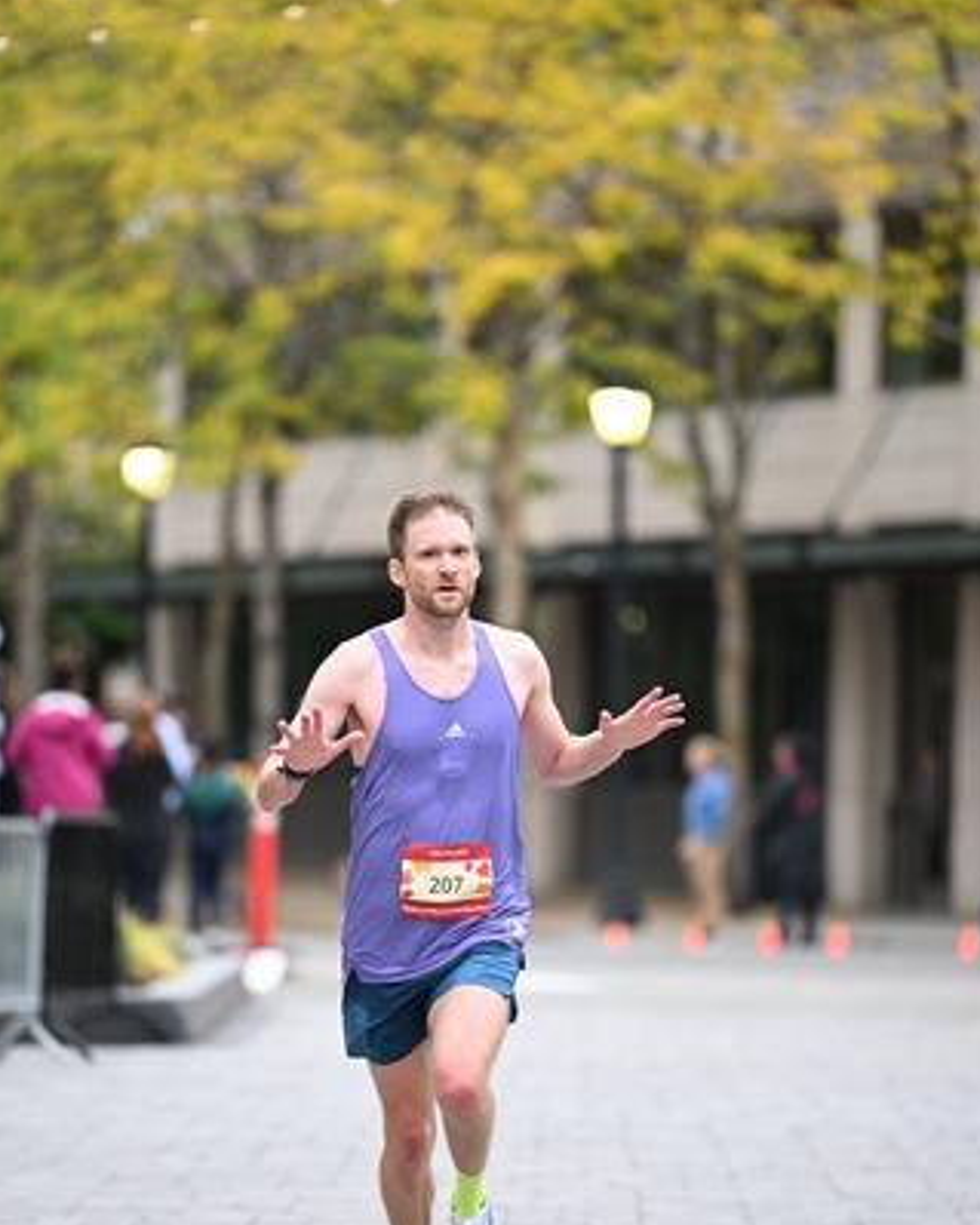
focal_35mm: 259
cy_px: 758
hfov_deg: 6.0
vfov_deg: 7.5
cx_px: 484
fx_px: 9394
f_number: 2.8
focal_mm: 200
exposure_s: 1/800
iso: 1600
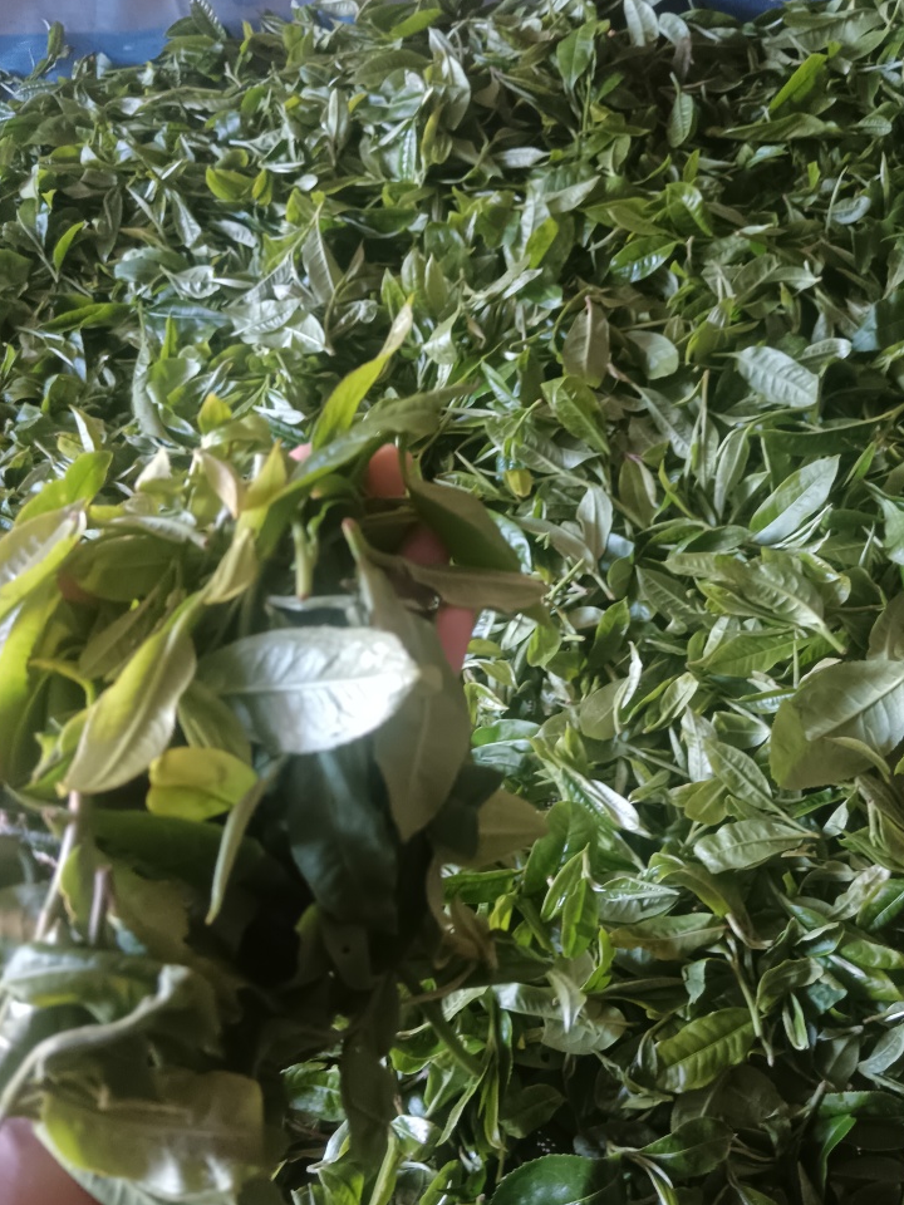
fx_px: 1045
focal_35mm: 30
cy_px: 631
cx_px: 490
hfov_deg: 46.8
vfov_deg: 59.9
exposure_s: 1/25
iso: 1408
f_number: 1.9
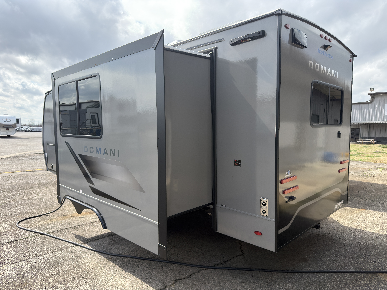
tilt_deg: -2.5
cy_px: 145
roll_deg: -0.5
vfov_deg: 56.8
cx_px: 194
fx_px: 268
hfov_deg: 71.6
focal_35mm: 24
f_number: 1.78
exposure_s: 1/3058
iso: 100
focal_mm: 6.76
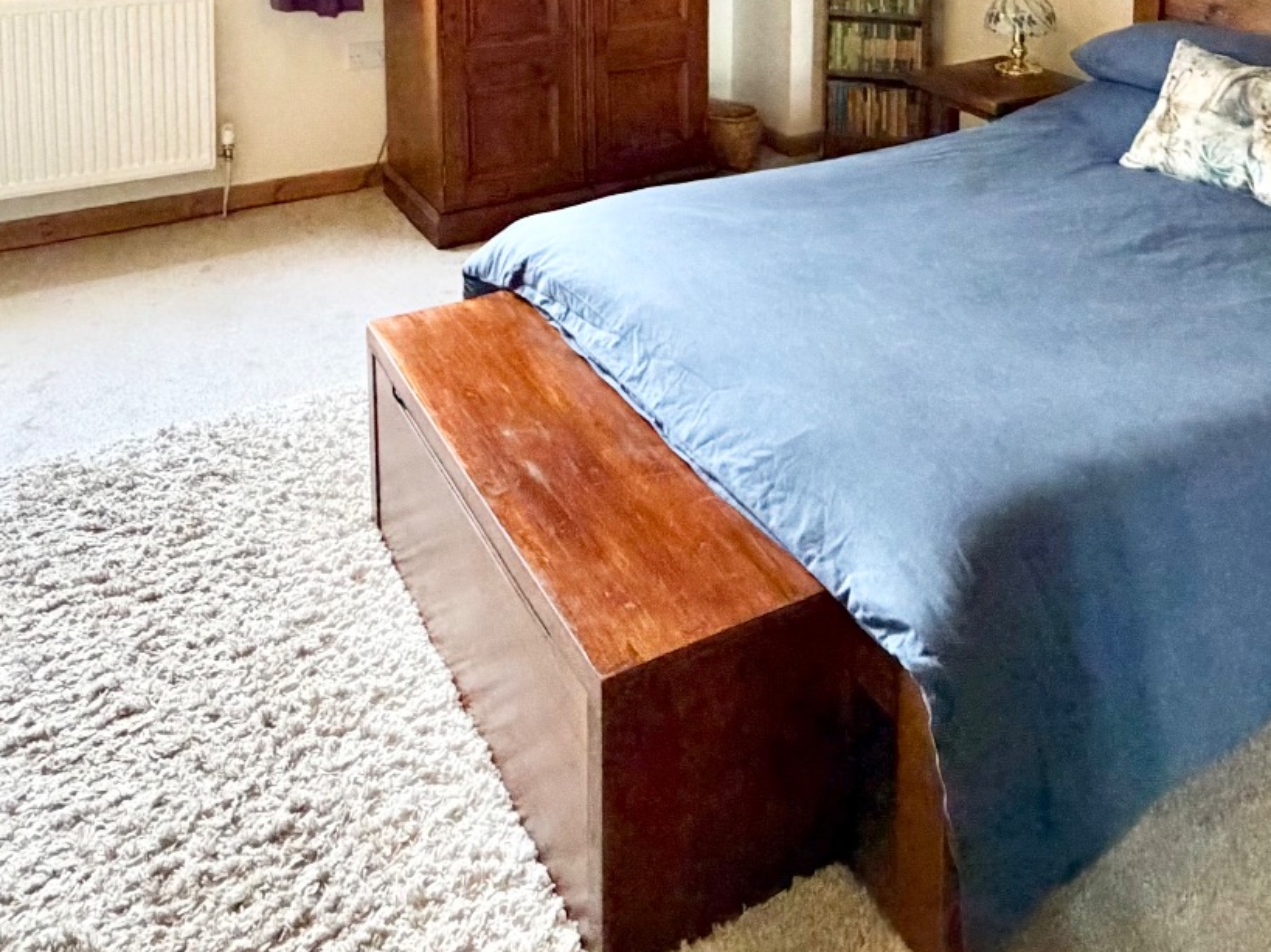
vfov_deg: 34.5
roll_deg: -0.2
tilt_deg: -6.0
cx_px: 773
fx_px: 1285
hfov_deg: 52.2
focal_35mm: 35
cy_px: -121
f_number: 2.2
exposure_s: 1/60
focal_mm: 2.22
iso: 500
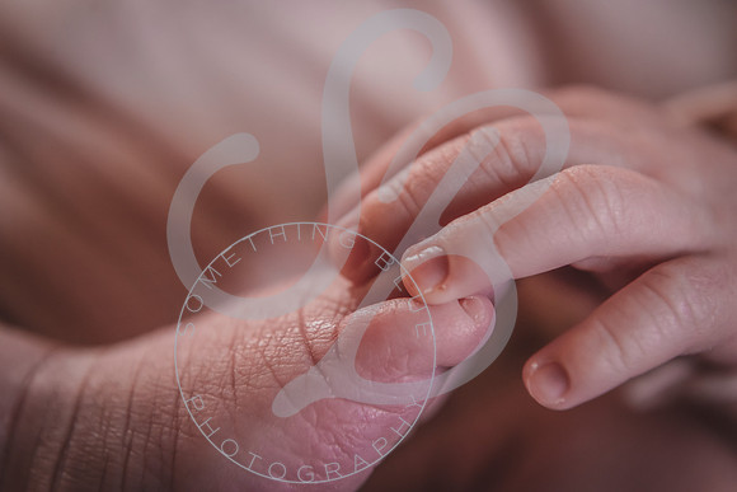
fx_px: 1433
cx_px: 368
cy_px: 246
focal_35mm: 70
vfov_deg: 19.5
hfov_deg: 28.8
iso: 2500
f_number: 5.6
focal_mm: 70
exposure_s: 1/250
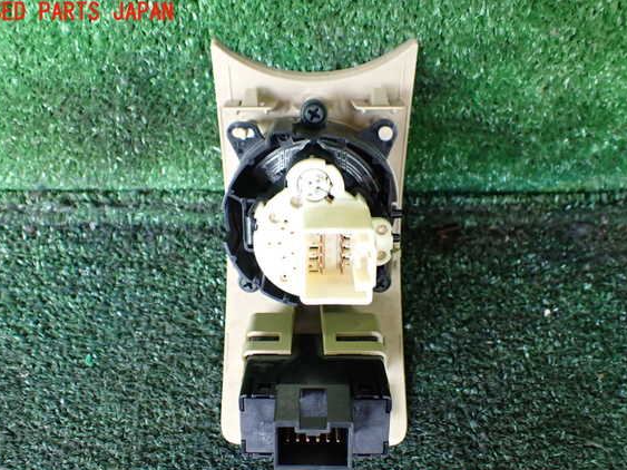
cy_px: 249
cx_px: 305
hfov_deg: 56.8
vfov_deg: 44.1
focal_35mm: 32
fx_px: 579
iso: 500
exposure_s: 1/125
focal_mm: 5.4
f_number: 2.3
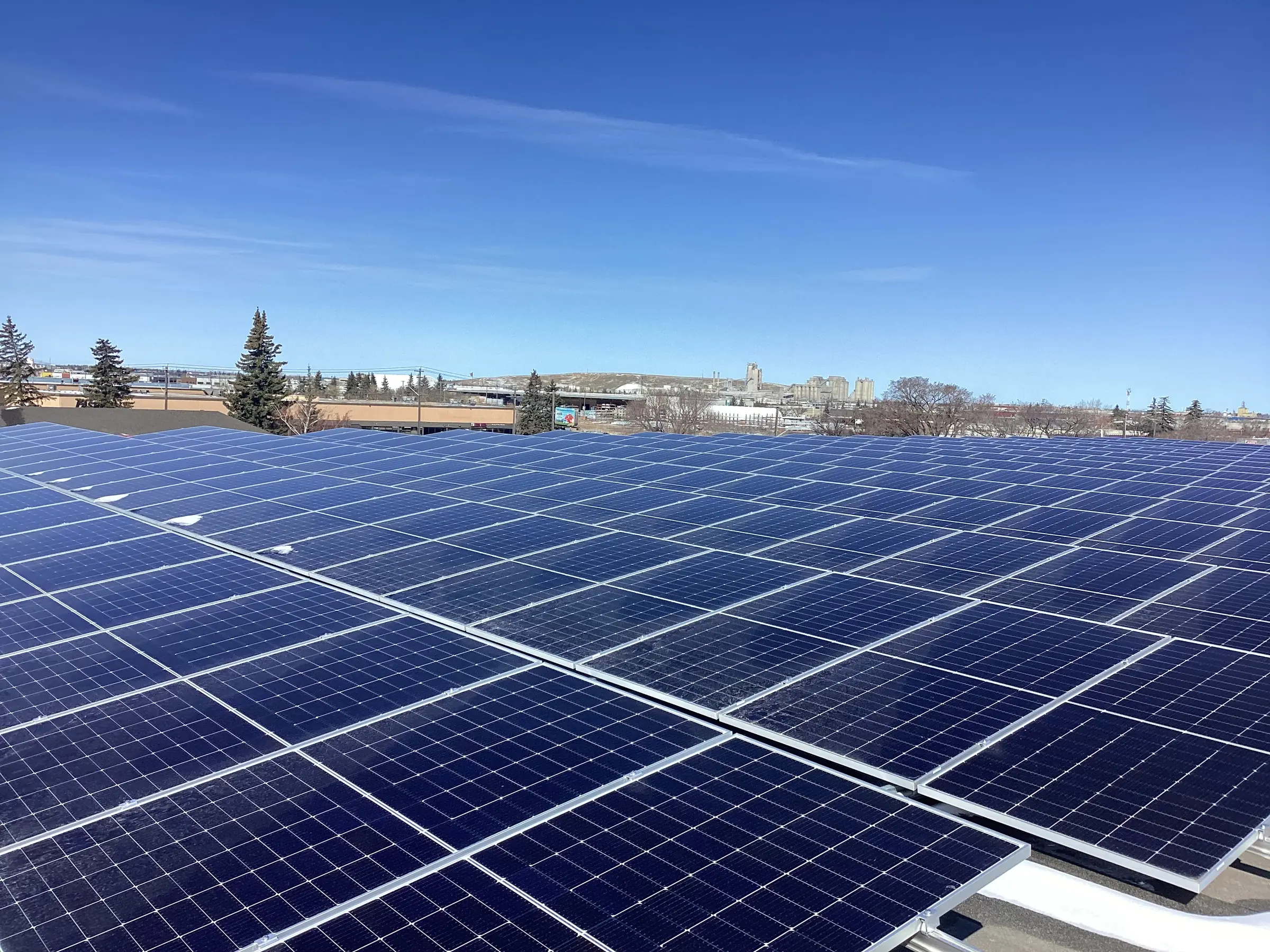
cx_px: 635
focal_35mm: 31
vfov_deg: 45.4
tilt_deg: -4.6
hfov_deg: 58.4
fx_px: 1137
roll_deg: -2.8
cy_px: 476
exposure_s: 1/1199
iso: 25
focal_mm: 3.3
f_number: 2.4
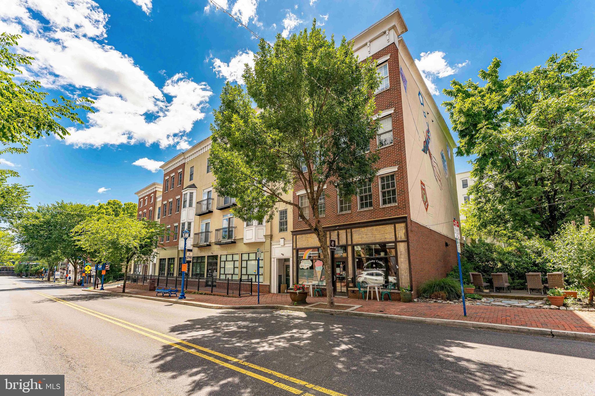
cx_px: 298
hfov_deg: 104.3
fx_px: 231
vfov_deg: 81.2
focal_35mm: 14
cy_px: 198
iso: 250
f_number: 9
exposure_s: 1/500
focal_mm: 14
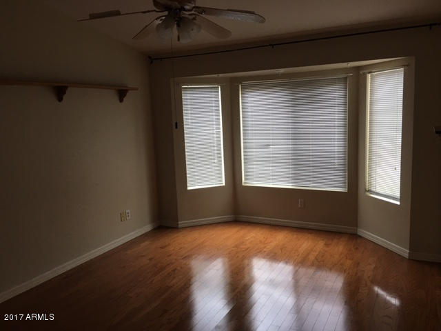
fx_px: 369
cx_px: 220
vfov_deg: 48.2
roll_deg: +2.6
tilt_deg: -8.0
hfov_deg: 61.7
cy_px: 166
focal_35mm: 29
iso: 25
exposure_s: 1/15
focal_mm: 4.15
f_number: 2.2
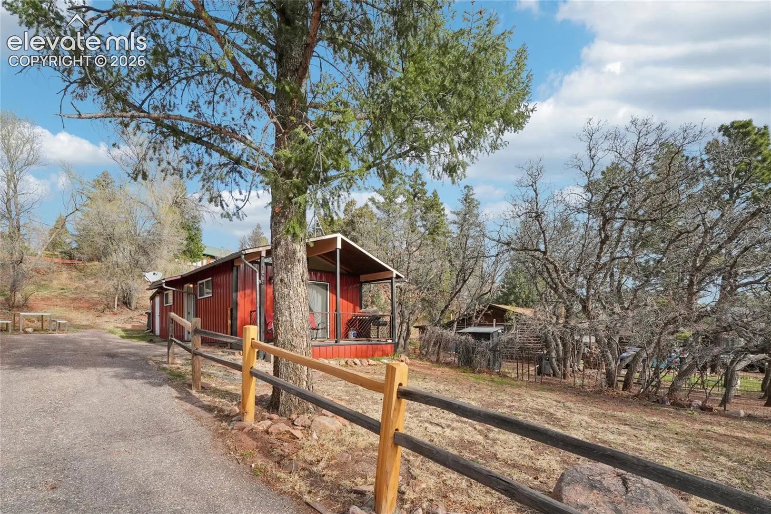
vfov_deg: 77.3
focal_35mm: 15
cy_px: 257
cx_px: 386
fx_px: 321
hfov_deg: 100.4
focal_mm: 10
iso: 800
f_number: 8
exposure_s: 1/640
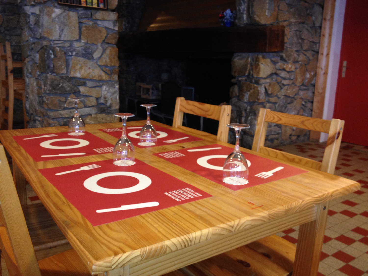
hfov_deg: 52.6
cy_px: 138
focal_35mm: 35
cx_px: 184
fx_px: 372
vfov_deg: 40.7
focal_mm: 4.28
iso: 125
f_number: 2.4
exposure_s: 1/20
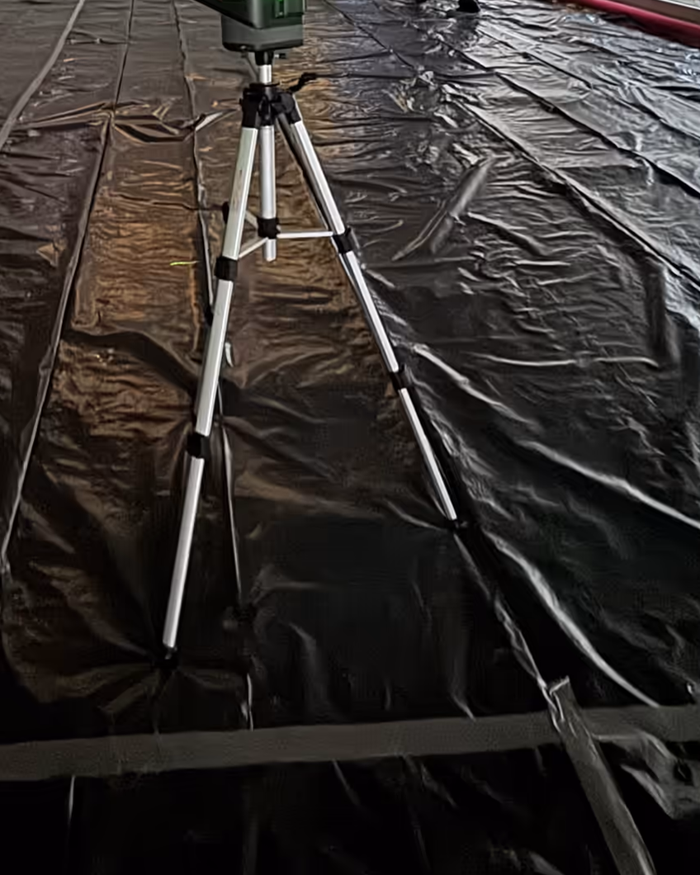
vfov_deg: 42.3
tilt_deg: -0.7
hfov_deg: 43.4
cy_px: -94
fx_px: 855
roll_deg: +1.1
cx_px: 196
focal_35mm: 33
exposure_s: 1/9
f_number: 2.2
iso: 1250
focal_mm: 2.22
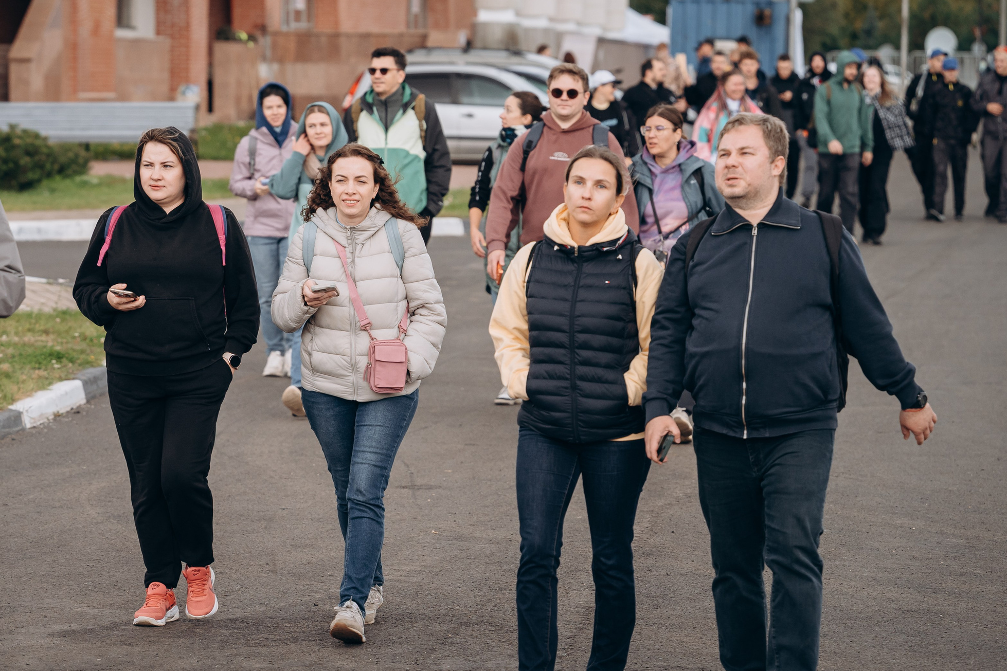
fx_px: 5230
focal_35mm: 187
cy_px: 312
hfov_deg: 11.0
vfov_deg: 7.3
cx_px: 375
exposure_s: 1/640
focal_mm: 143
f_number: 5
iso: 400
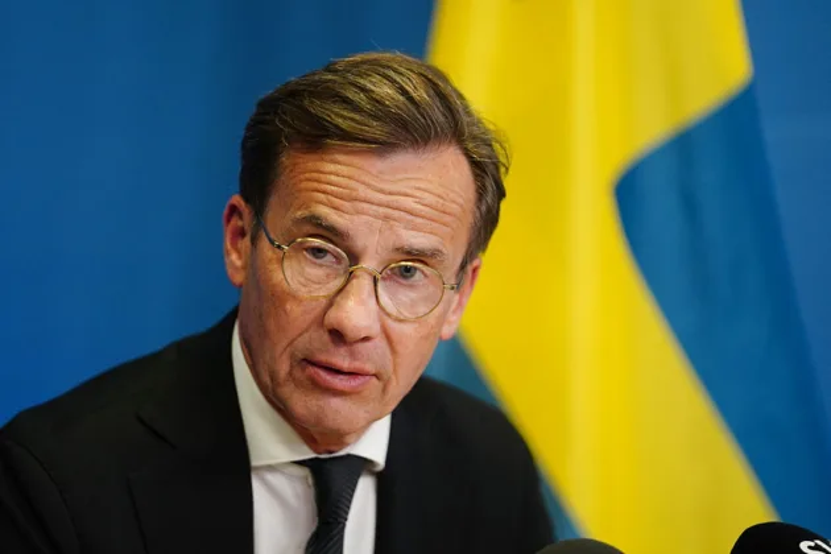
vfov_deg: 7.0
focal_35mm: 195
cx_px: 416
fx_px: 4501
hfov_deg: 10.5
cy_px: 277
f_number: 2.8
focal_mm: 195
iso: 1600
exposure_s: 1/400
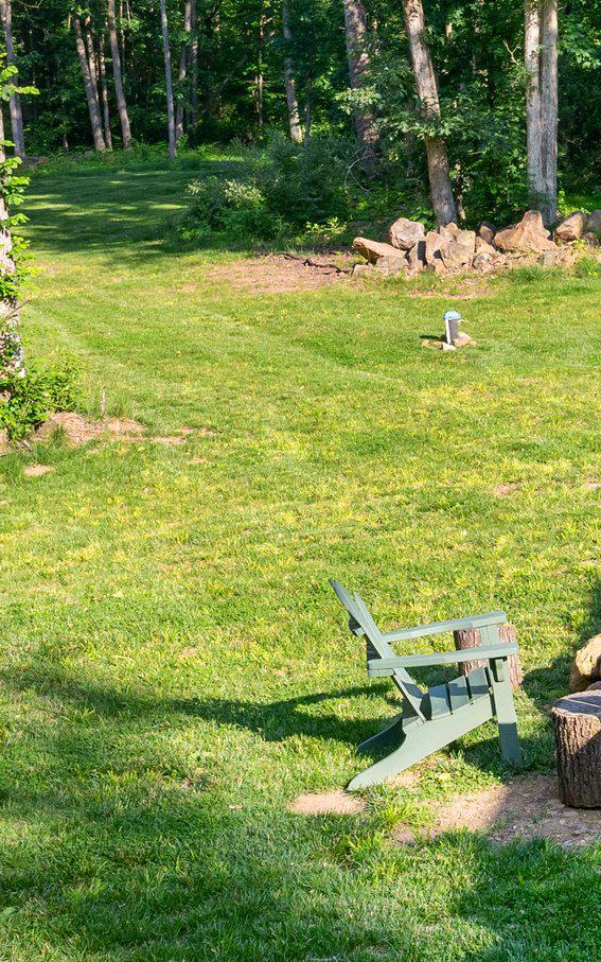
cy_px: 399
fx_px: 1808
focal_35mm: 69
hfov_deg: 17.8
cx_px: 764
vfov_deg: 29.7
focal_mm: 20
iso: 400
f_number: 8
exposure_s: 1/250
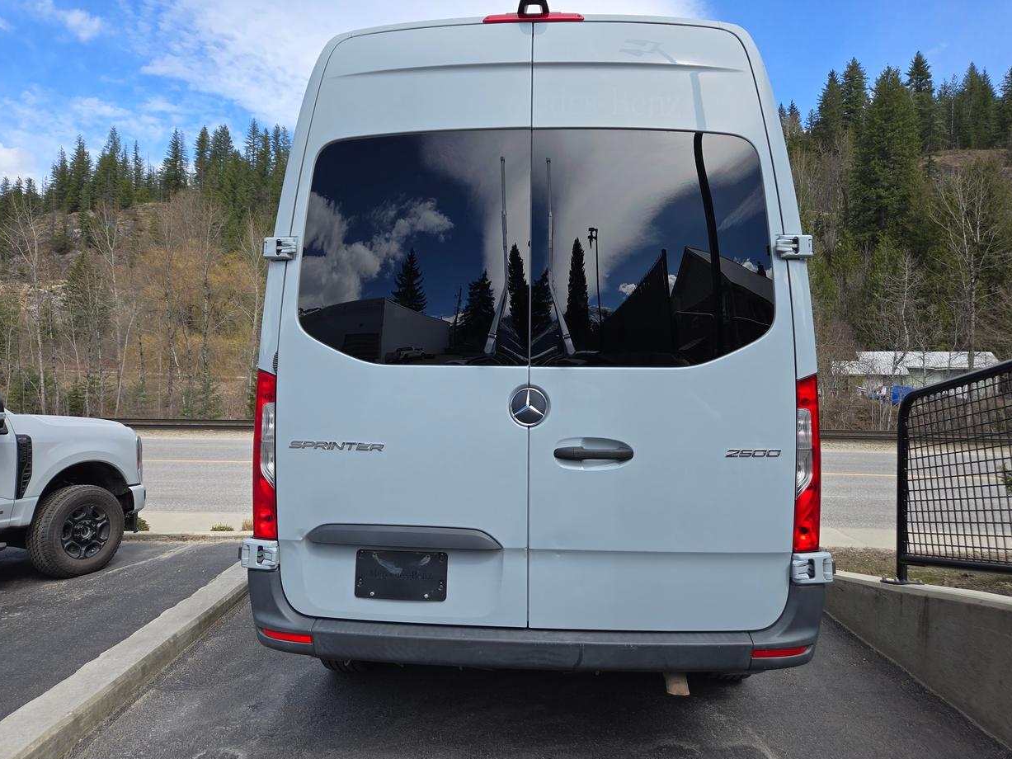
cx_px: 519
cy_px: 369
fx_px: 702
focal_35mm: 24
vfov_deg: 56.8
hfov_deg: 71.6
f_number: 1.8
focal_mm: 5.4
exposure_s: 1/1139
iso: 25
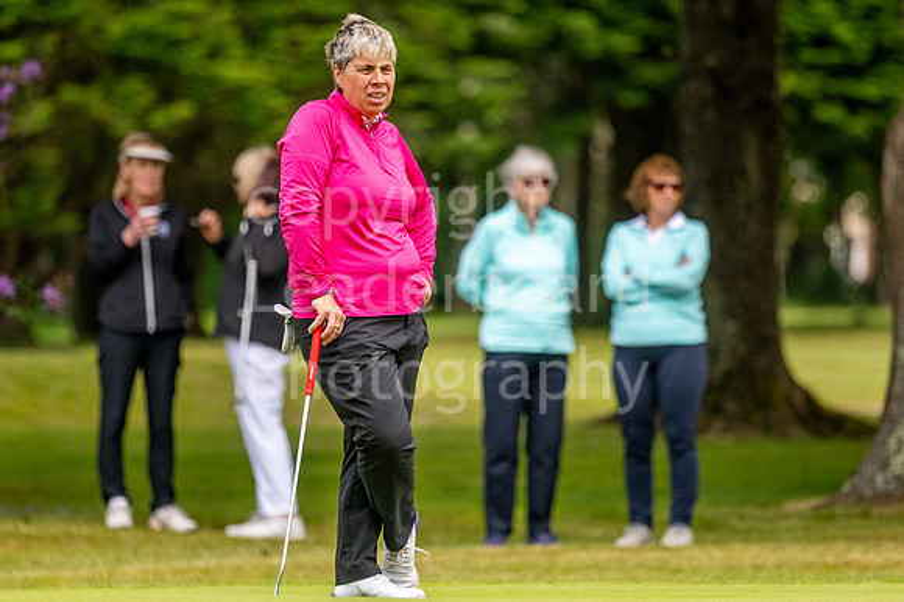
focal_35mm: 450
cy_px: 301
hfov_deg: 4.6
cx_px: 452
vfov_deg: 3.1
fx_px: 11293
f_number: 4
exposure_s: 1/3200
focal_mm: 300
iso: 500
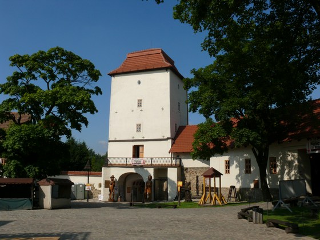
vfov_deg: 40.7
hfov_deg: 52.6
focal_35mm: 35
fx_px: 324
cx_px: 160
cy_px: 120
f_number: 8
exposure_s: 1/500
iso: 100
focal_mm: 7.4
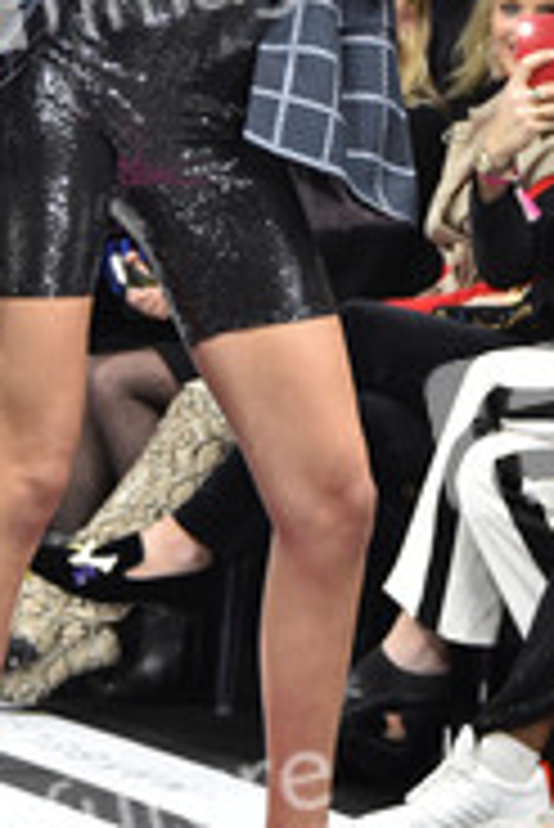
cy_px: 184
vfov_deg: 9.5
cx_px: 248
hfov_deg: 6.3
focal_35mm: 217
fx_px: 4999
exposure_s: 1/160
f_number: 5.6
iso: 1600
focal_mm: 100
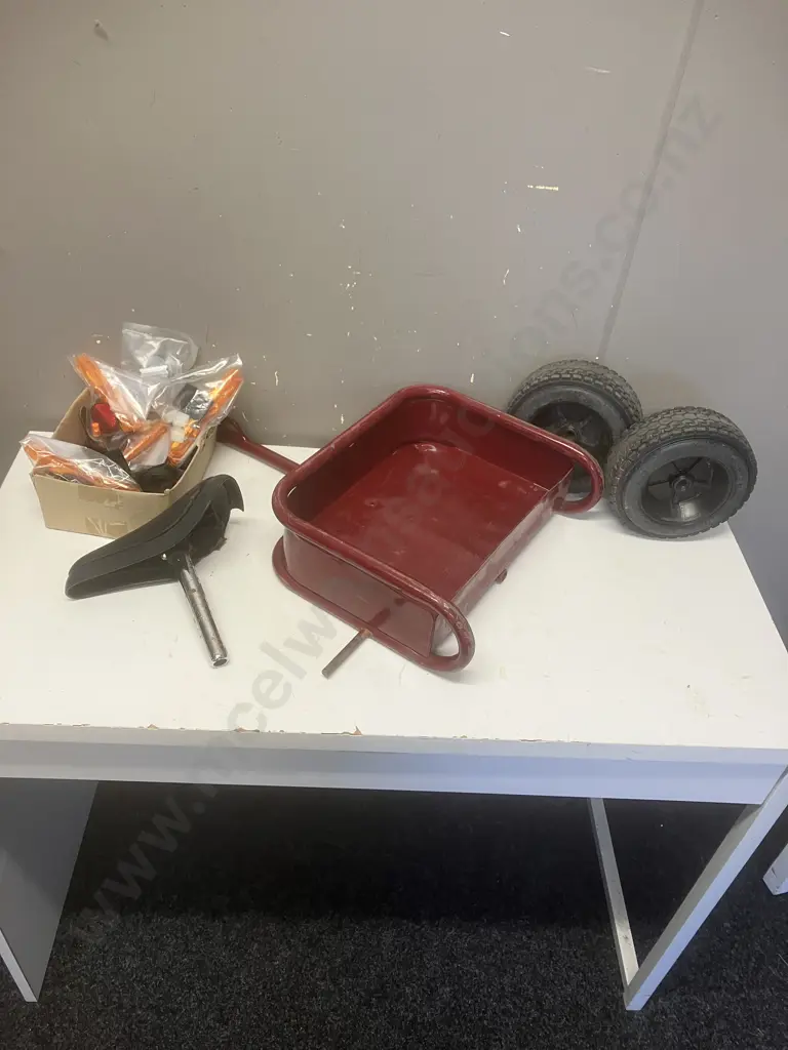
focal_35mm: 28
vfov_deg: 63.4
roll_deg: -6.8
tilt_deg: -38.3
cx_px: 394
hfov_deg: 49.7
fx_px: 850
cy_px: 525
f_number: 1.8
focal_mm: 3.99
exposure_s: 1/50
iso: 80
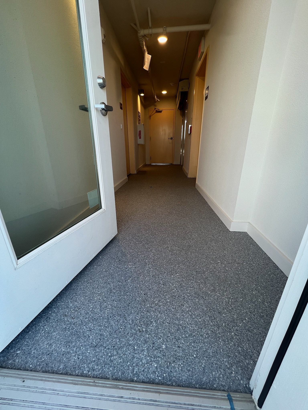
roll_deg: +0.9
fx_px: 154
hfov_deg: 89.9
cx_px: 154
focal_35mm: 13
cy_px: 205
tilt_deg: -19.4
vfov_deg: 106.2
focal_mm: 1.57
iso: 40
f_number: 1.8
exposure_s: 1/100
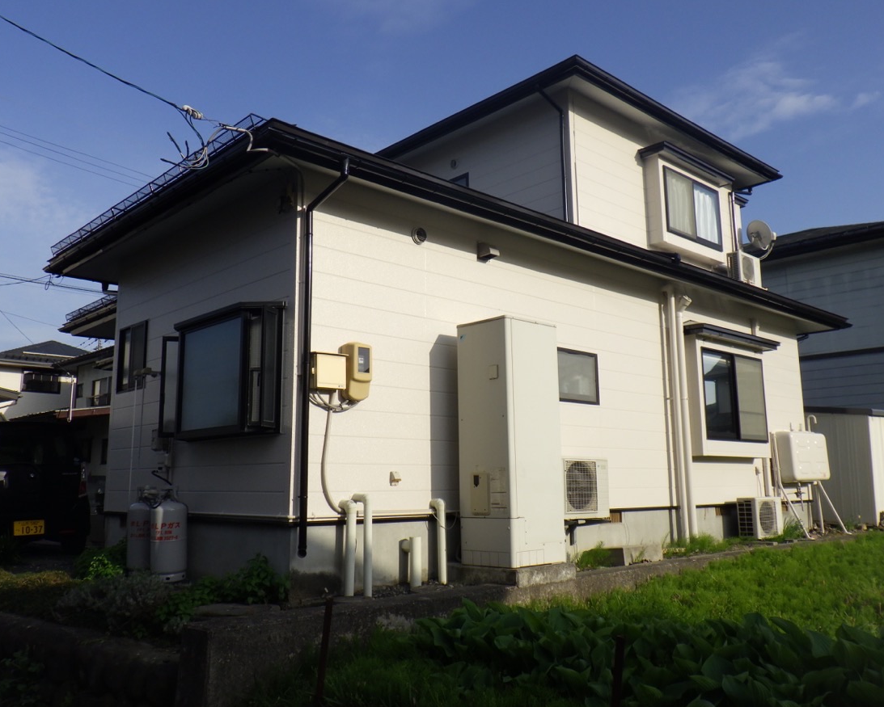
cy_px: 349
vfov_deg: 48.5
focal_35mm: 30
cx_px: 434
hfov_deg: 58.8
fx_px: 785
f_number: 4.2
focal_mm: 5
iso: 125
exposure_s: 1/1000
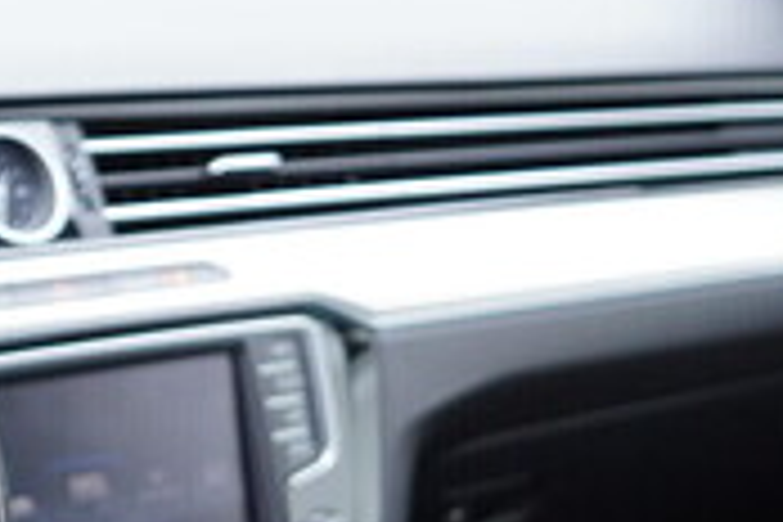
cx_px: -364
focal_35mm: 114
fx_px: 2479
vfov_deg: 11.8
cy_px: 614
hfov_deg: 16.5
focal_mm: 24
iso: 320
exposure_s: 1/40
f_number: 2.8
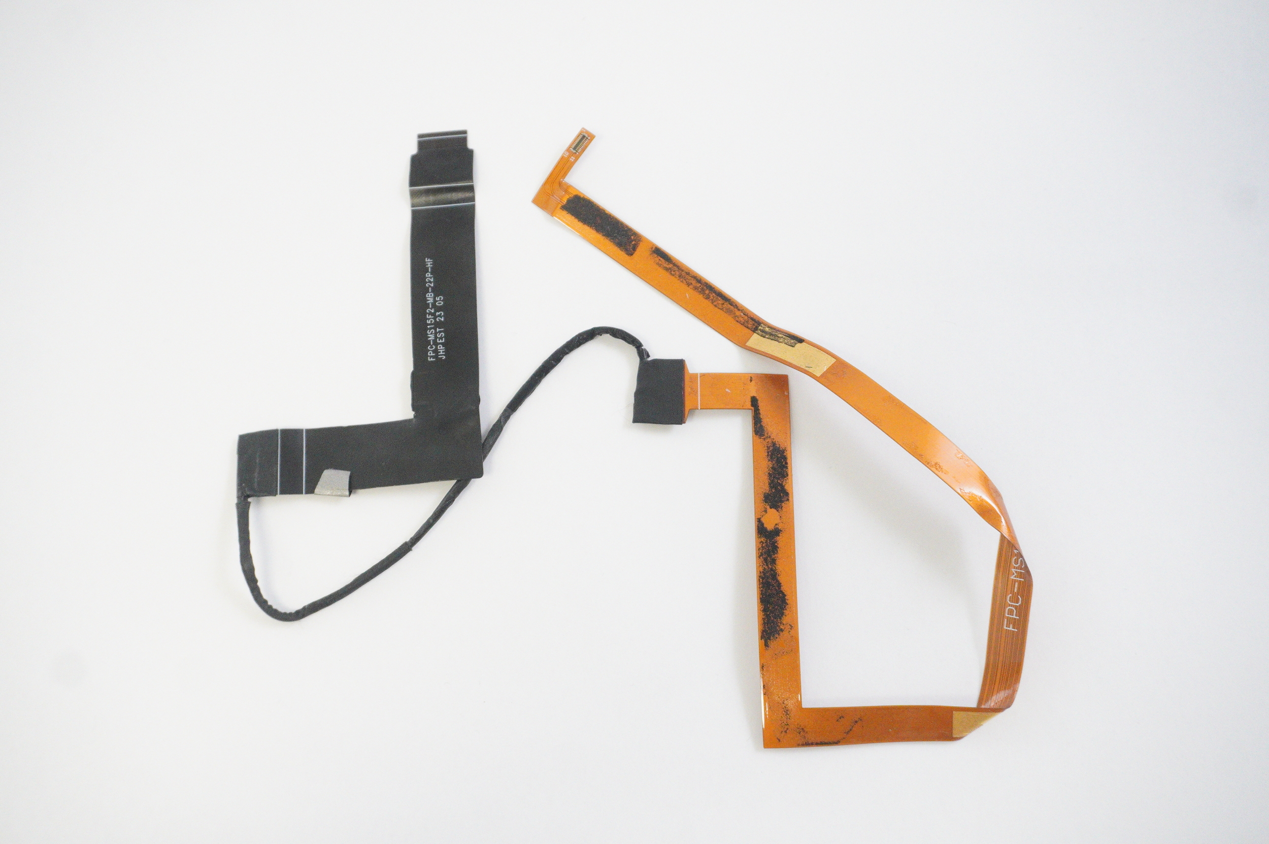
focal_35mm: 34
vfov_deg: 38.3
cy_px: 422
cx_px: 634
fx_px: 1215
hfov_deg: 55.1
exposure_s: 1/200
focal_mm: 23
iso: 5000
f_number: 5.6
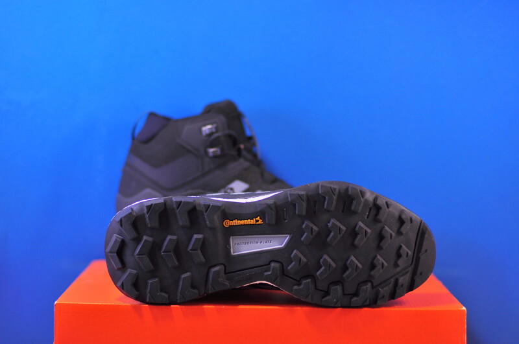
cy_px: 172
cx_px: 260
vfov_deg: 18.1
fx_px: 1080
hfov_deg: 27.0
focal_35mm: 75
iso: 250
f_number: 2
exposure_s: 1/320
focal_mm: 50
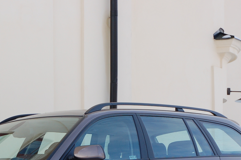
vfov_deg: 10.2
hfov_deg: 15.3
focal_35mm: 133
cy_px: 176
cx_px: 47
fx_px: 890
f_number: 6.3
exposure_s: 1/160
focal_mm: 38
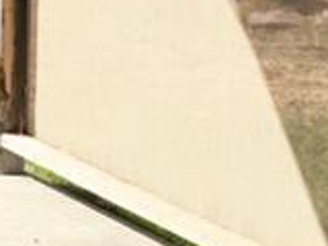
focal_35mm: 166
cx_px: -373
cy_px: -92
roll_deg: -1.7
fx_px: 1573
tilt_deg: -7.6
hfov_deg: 10.7
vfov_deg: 8.8
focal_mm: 4.25
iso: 25
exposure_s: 1/1845
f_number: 1.8
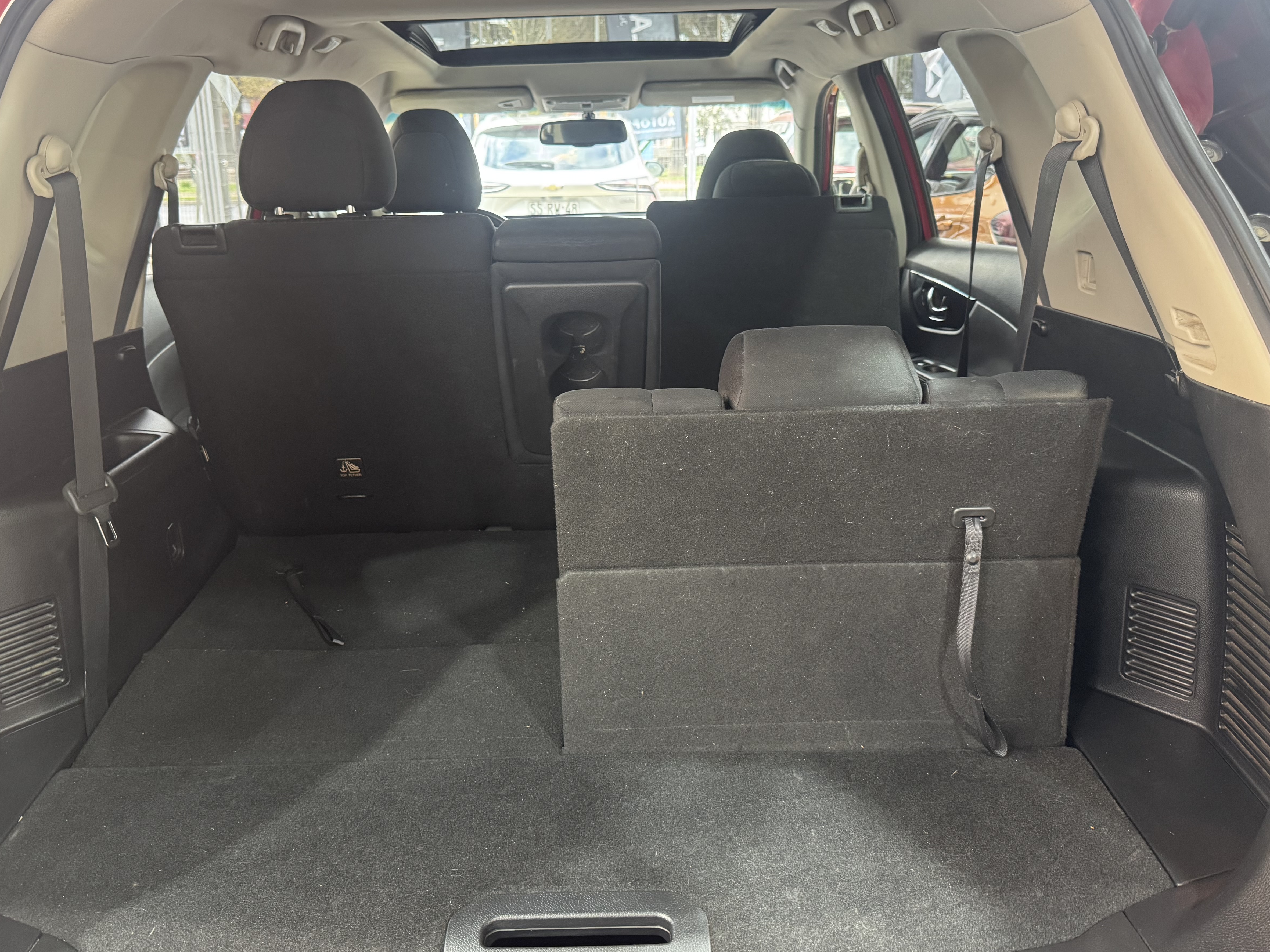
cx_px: 597
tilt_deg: -15.1
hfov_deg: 61.6
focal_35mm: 29
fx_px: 1064
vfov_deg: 48.2
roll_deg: +1.1
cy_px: 440
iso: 500
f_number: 1.78
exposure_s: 1/50
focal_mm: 6.76
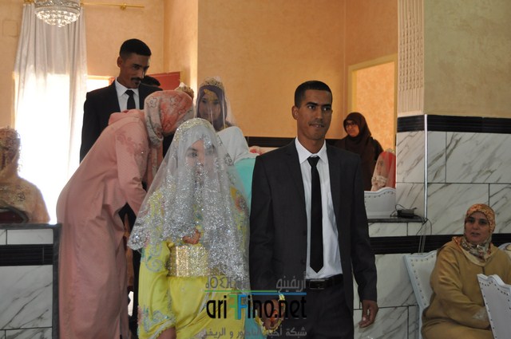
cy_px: 170
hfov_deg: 35.1
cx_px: 256
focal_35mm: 57
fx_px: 808
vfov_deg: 23.7
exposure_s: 1/60
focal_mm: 38
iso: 800
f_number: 4.8
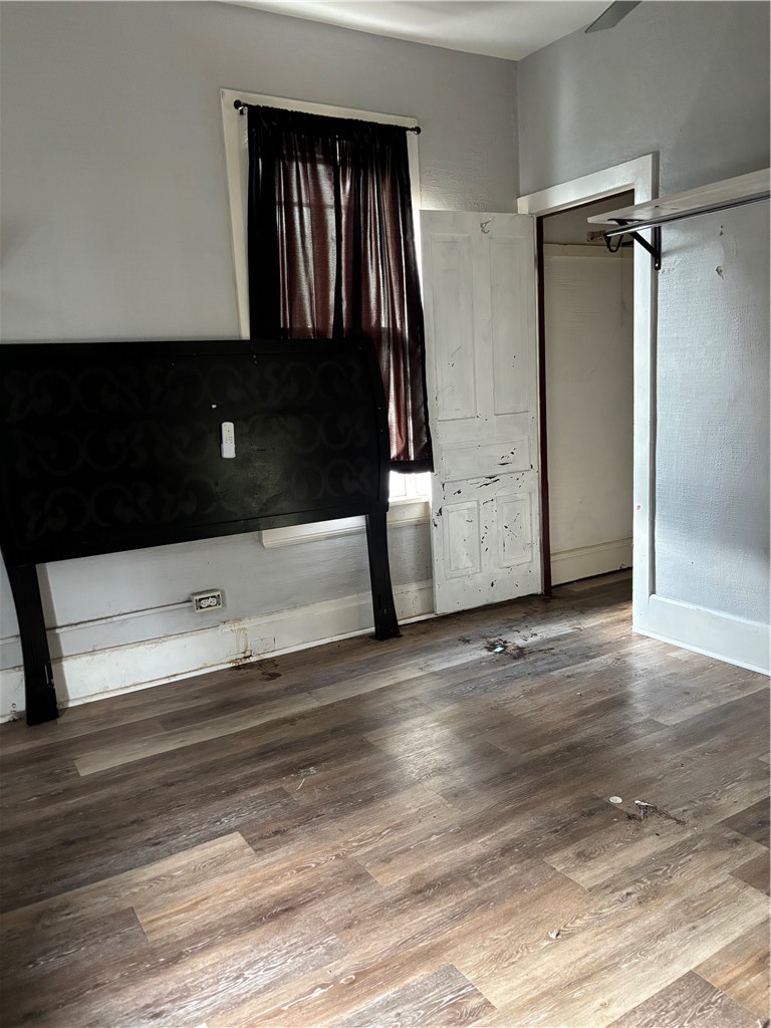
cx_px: 386
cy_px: 514
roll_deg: +2.0
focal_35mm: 26
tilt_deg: -10.0
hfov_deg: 53.1
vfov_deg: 67.3
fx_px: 772
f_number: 1.6
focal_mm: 5.96
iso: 500
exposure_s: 1/60
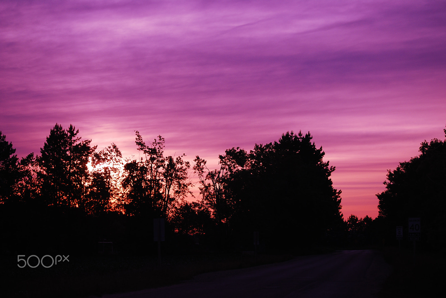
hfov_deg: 24.6
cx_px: 223
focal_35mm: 82
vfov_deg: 16.6
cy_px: 149
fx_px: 1023
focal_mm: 55
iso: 200
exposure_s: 1/200
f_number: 4
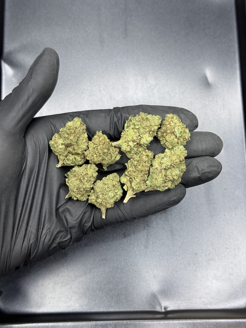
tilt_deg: -76.7
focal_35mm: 48
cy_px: 164
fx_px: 455
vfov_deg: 39.7
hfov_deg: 30.3
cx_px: 123
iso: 100
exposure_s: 1/50
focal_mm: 6.76
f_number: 1.78
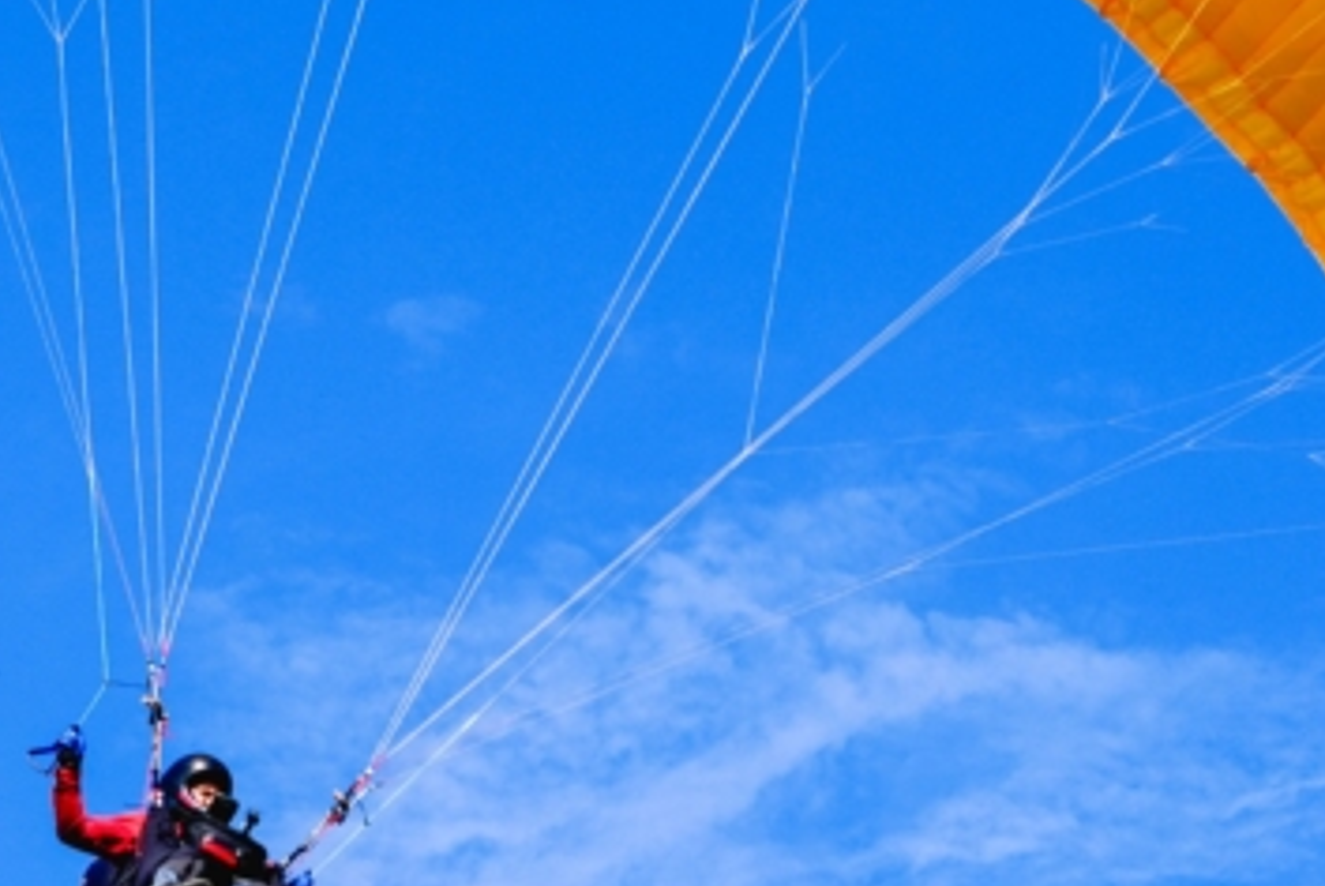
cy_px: 115
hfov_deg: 12.1
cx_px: 556
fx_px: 6225
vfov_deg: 8.1
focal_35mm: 169
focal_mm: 58
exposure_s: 1/1000
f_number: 5
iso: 100
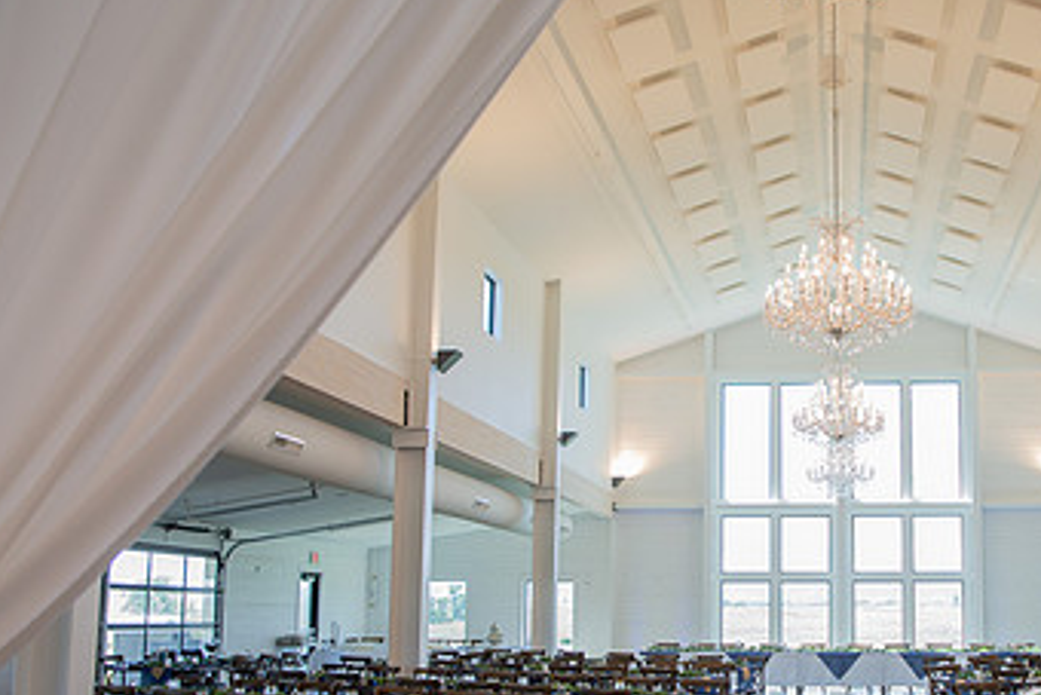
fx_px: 1186
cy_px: 455
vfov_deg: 32.4
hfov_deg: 45.8
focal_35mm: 41
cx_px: 772
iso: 500
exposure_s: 1/160
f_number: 3.5
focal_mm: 24
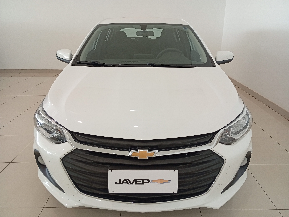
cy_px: 108
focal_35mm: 27
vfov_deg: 51.5
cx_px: 144
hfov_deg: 65.2
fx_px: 226
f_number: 1.8
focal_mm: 3.98
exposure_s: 1/60
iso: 160
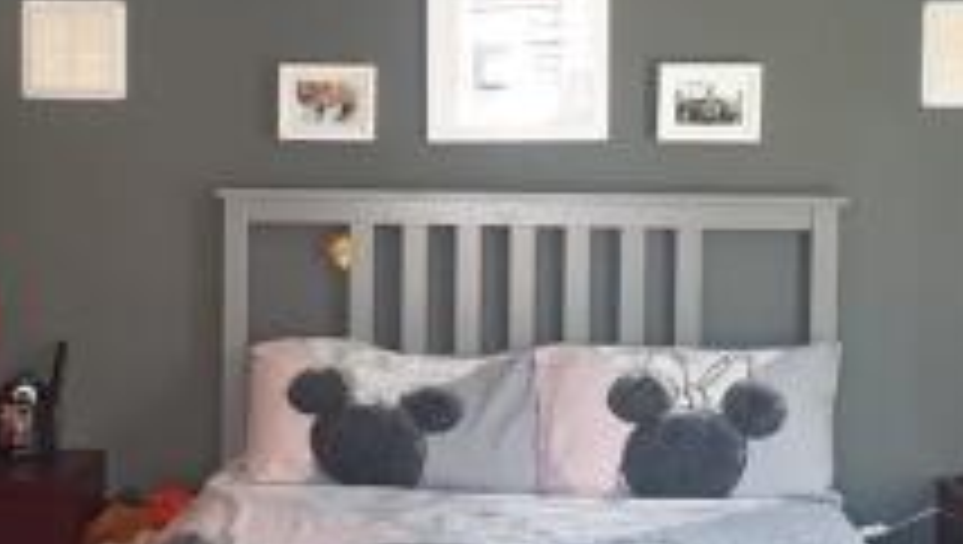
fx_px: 1969
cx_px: 358
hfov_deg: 27.4
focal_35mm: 77
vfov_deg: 15.7
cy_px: 281
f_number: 2.4
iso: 160
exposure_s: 1/60
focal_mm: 4.3
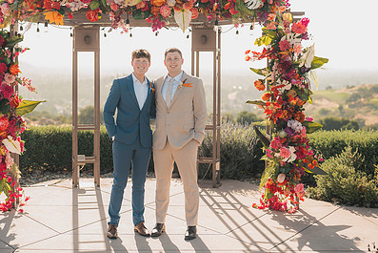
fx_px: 767
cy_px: 115
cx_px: 144
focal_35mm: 73
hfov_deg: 27.6
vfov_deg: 18.7
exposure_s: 1/1000
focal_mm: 50
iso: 50
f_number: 2
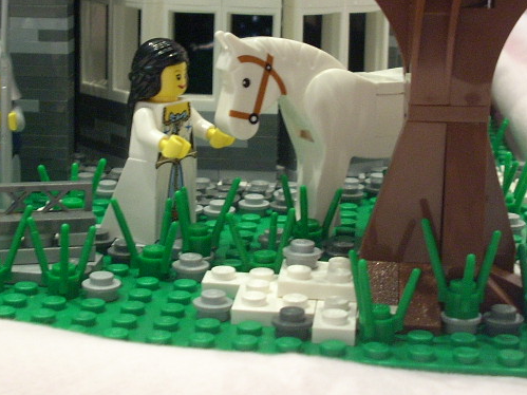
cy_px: 100
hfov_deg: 25.7
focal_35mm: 76
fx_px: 1157
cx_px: 244
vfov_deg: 19.2
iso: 200
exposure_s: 1/8.7
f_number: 2.8
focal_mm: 6.2
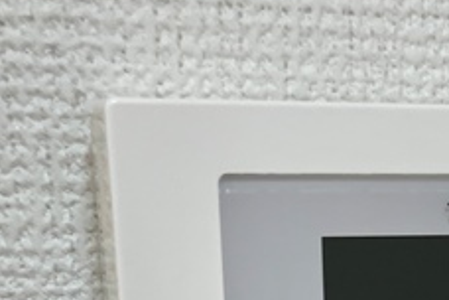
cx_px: 431
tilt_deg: -18.8
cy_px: 657
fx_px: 1210
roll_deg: +0.2
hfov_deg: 20.5
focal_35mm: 97
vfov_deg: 12.0
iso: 32
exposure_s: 1/100
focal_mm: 3.99
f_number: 1.8
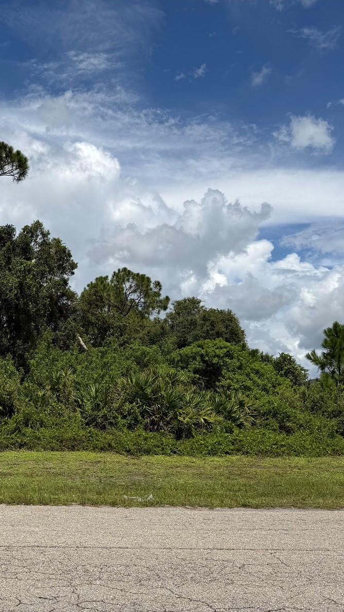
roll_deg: -1.3
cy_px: 306
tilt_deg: +9.7
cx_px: 26
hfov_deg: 31.9
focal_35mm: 35
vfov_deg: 56.6
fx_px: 568
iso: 80
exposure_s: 1/8130
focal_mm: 6.76
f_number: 1.78
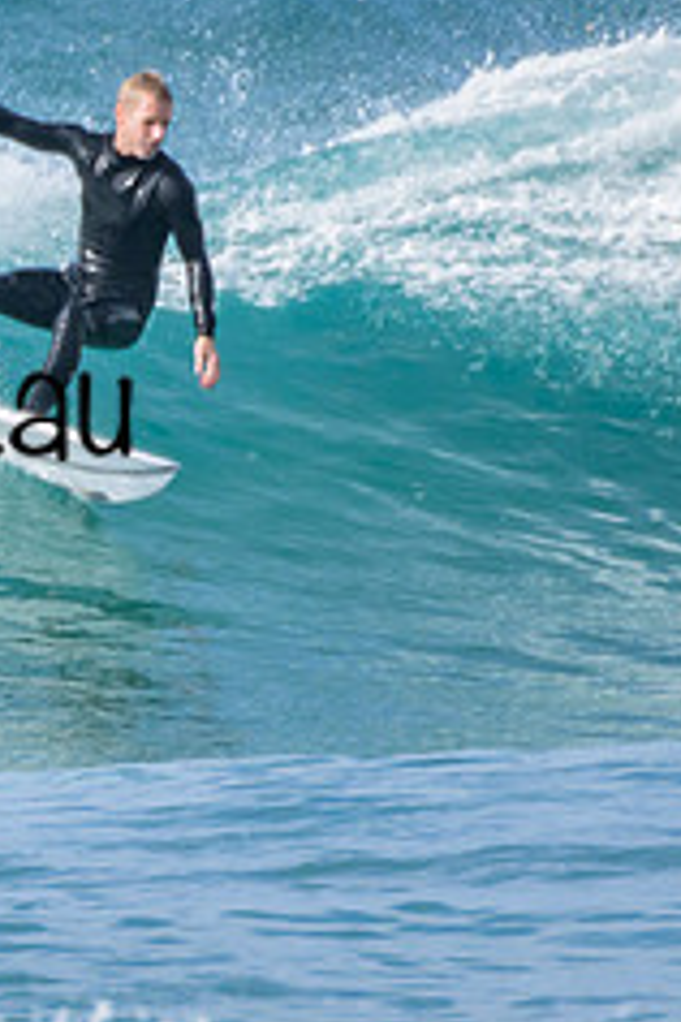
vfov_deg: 0.8
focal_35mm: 2447
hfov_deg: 0.6
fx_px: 69428
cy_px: 356
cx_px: -323
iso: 1250
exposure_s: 1/2000
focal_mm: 1000
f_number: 11
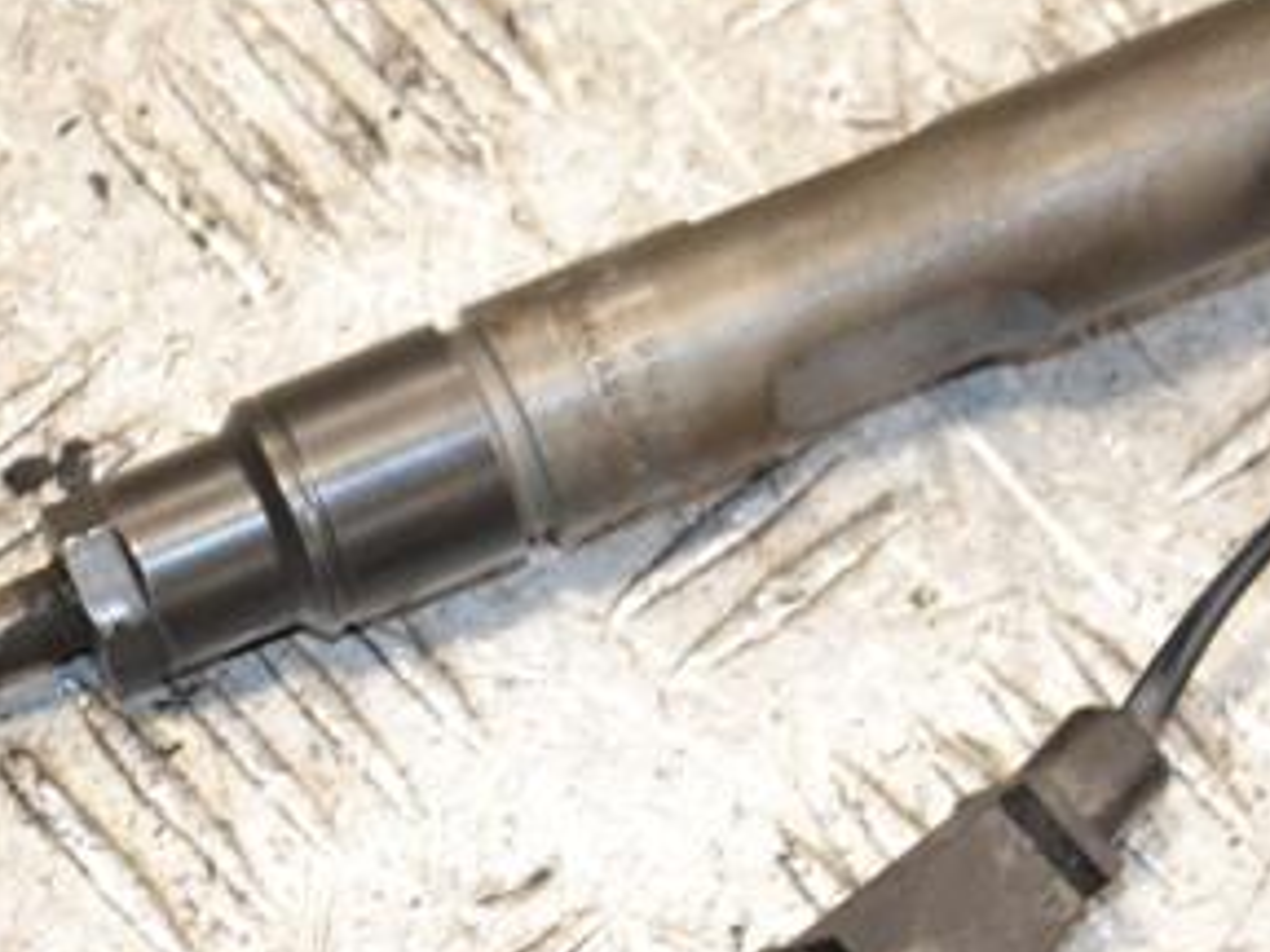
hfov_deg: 9.4
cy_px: 467
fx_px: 7705
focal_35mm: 210
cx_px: 882
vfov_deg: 7.1
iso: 800
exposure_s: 1/100
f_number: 5.3
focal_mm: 70
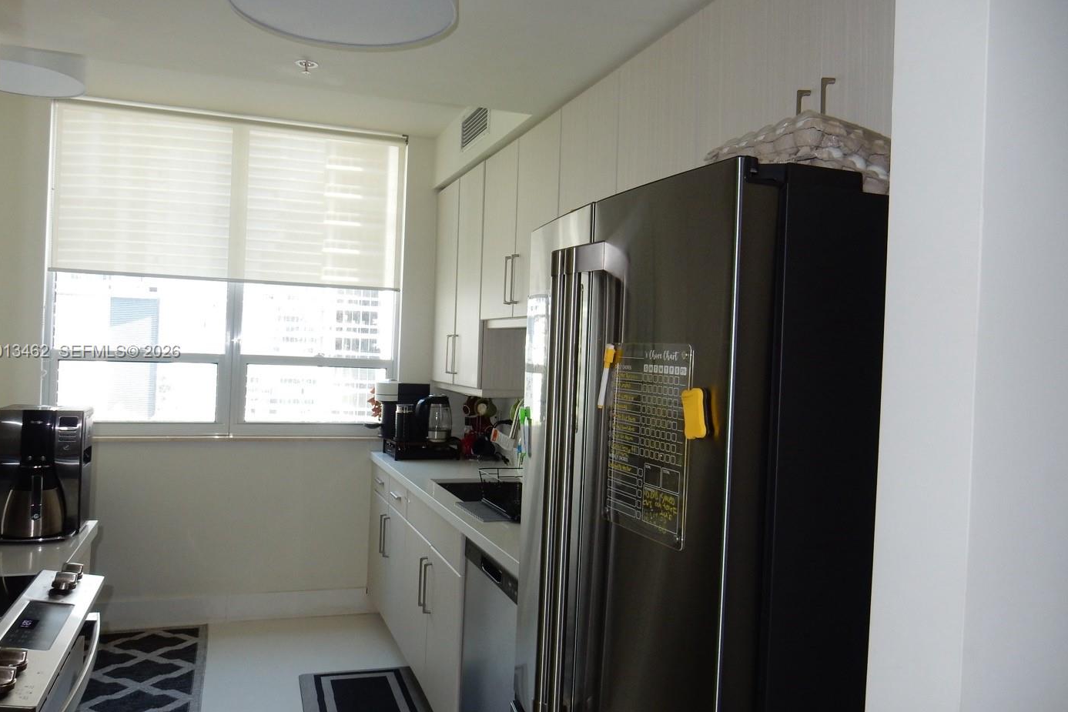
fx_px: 801
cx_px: 514
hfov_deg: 67.4
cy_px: 353
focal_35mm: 27
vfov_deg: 47.9
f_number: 3.7
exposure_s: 1/30
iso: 160
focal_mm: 4.5
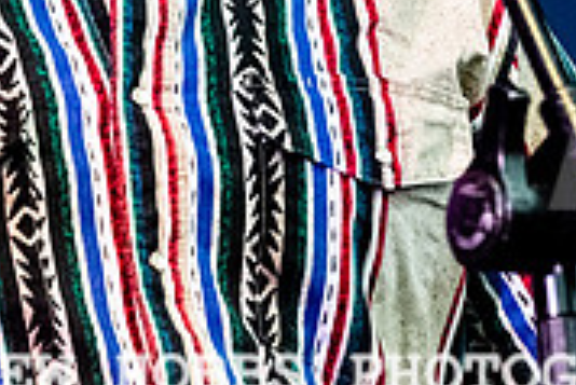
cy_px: -204
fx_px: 10424
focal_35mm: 651
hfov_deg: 3.2
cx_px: 113
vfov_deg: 2.1
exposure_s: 1/640
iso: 6400
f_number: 5.6
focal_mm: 200
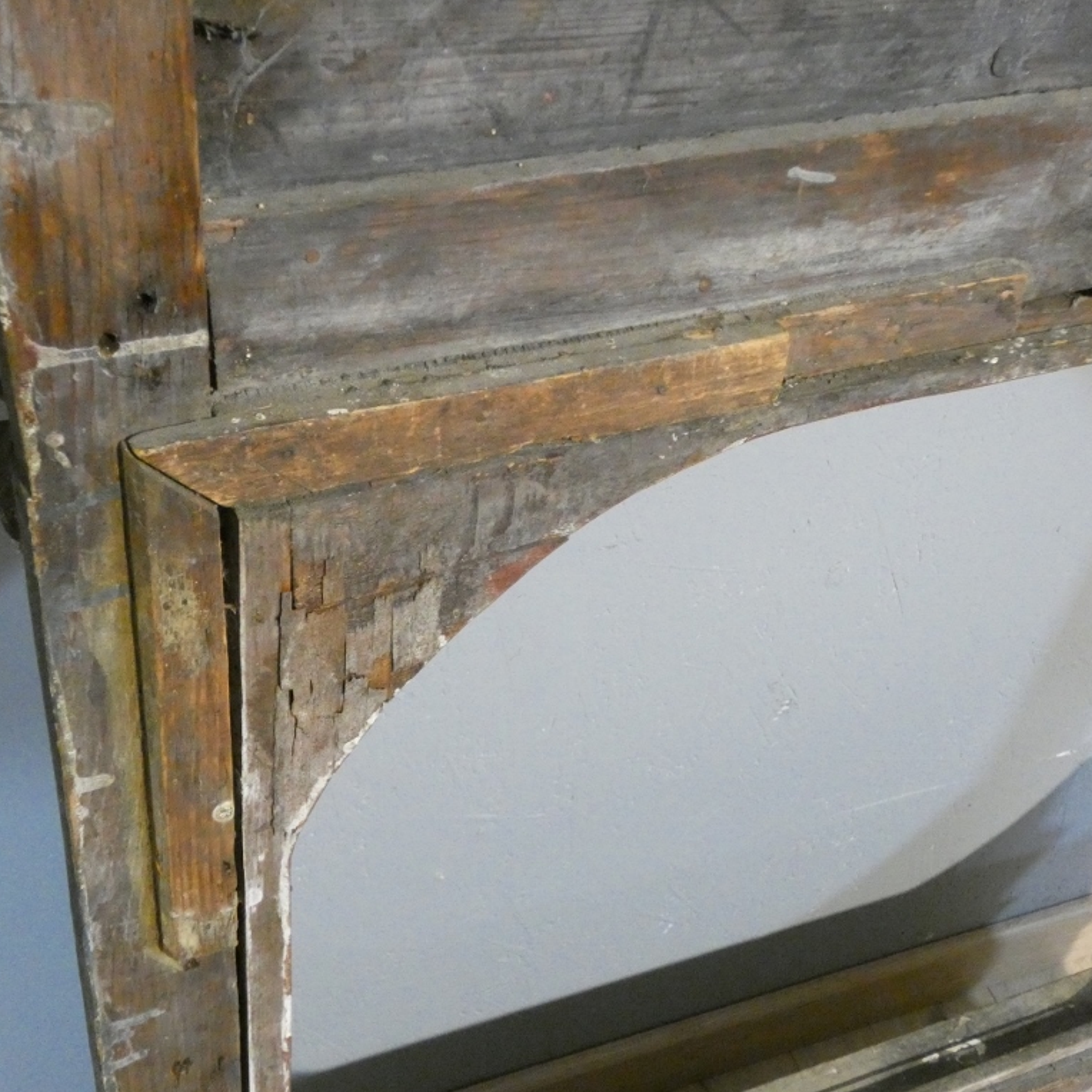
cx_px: 536
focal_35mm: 45
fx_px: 1606
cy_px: 546
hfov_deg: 37.6
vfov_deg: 37.6
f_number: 3.5
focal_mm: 6.8
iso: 2000
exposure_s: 1/125
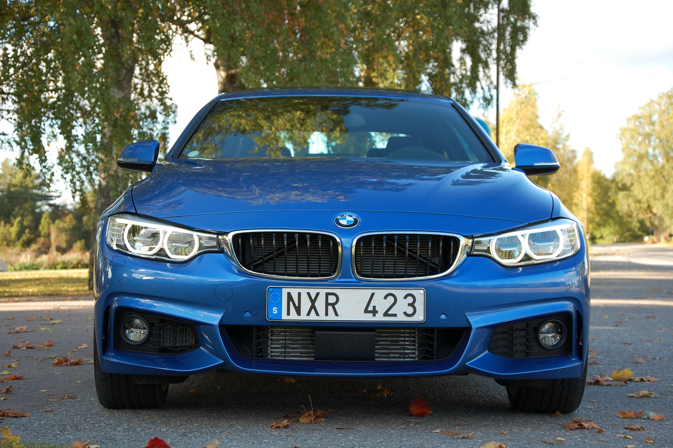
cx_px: 336
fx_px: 1401
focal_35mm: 75
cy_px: 224
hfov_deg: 27.0
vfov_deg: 18.1
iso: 200
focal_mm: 50
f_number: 5.6
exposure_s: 1/125
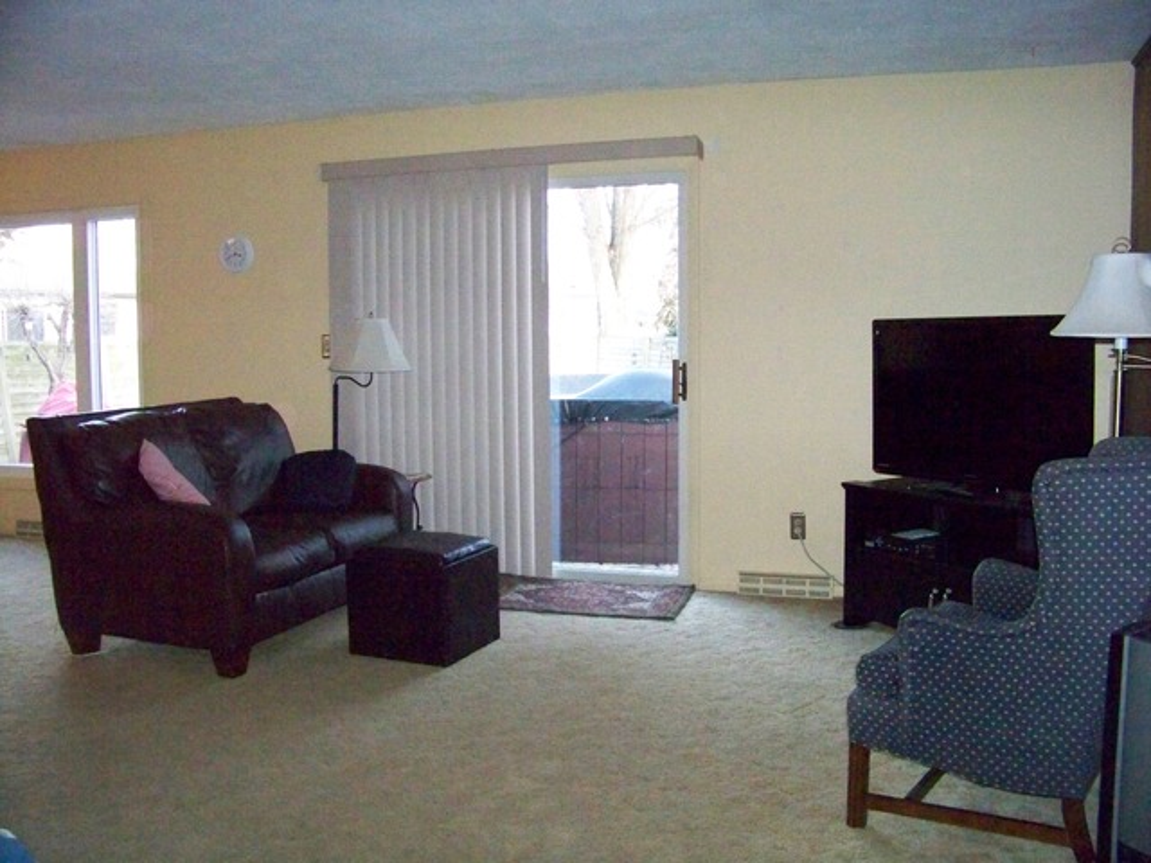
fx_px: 1097
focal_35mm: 33
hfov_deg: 55.4
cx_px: 576
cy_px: 432
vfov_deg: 42.9
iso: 1600
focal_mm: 5.85
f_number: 2.8
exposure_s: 1/500
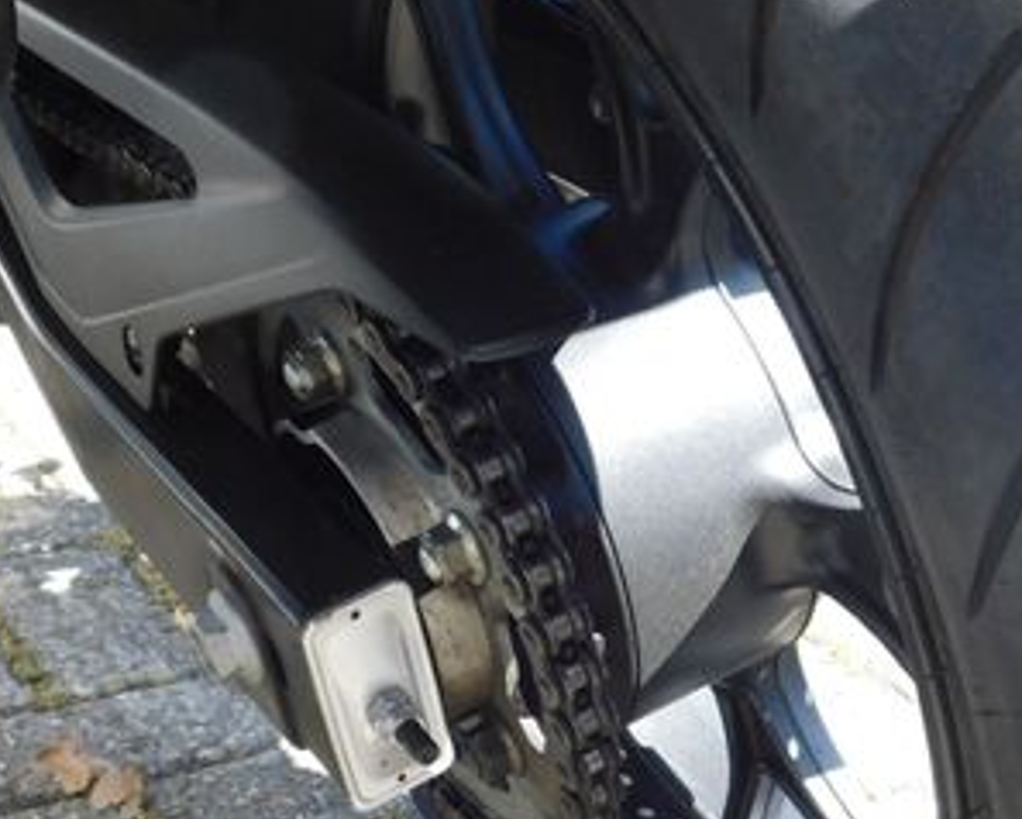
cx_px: 671
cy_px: 640
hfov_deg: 29.8
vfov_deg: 23.9
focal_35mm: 63
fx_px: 1907
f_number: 3.2
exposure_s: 1/200
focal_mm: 5.3
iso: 125
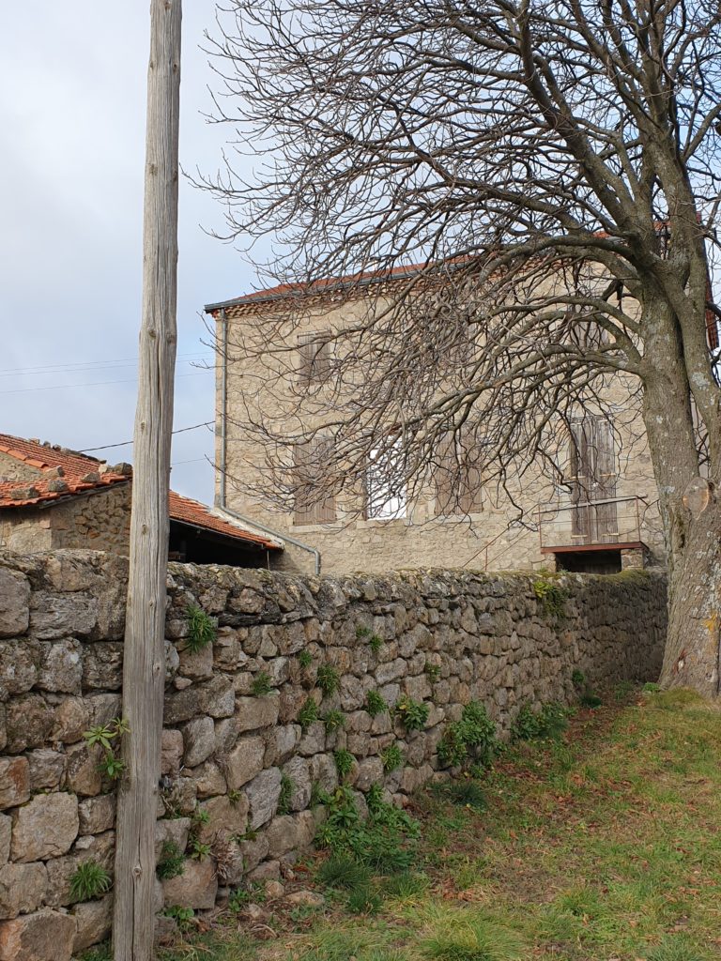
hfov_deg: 53.1
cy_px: 480
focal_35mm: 26
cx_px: 360
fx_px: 722
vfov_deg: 67.3
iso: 50
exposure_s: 1/560
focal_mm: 4.3
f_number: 2.4
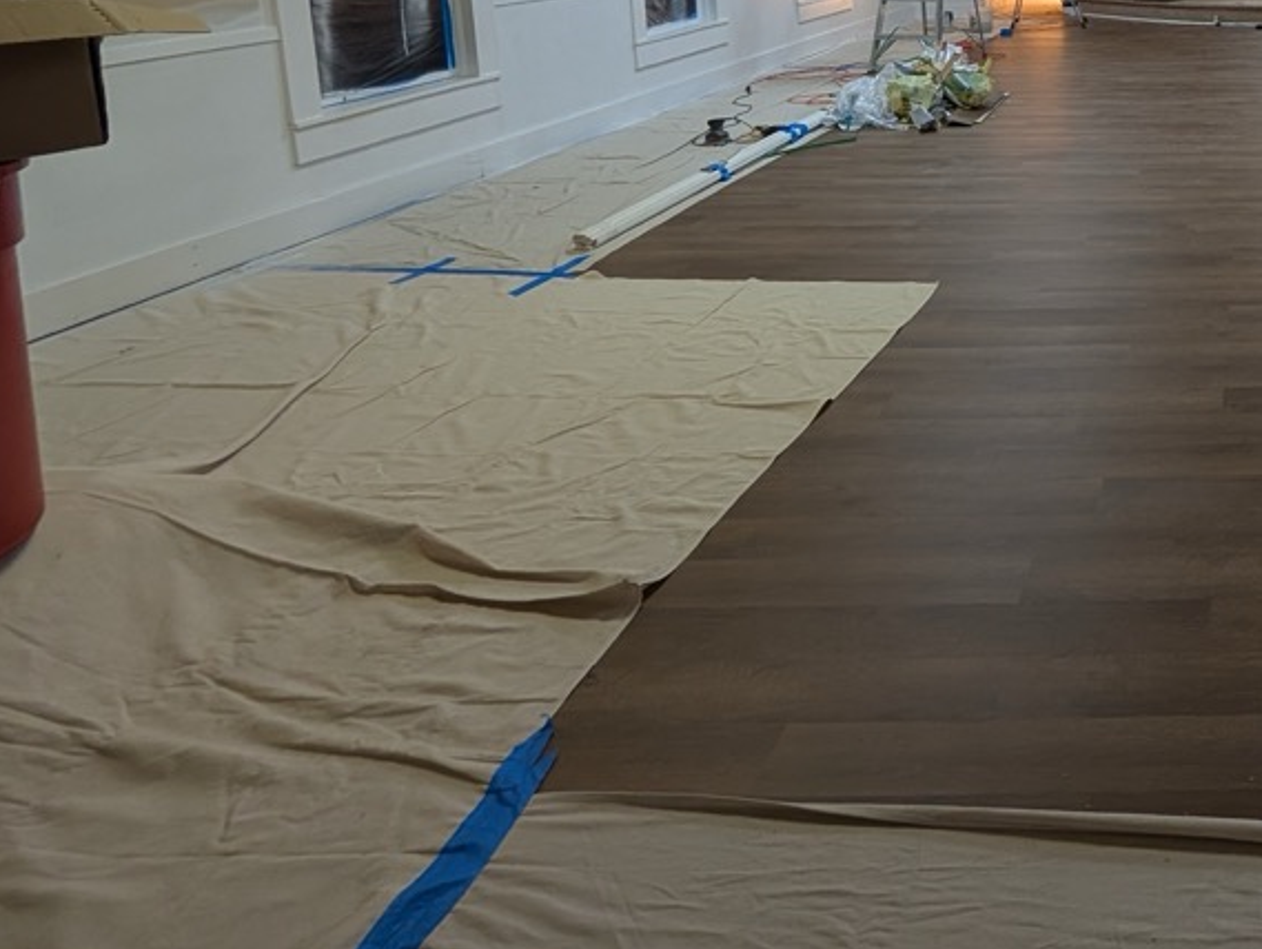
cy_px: 33
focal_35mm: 27
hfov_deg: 51.7
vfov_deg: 44.8
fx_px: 985
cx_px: 1271
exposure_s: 1/60
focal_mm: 2.02
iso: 68
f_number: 1.7
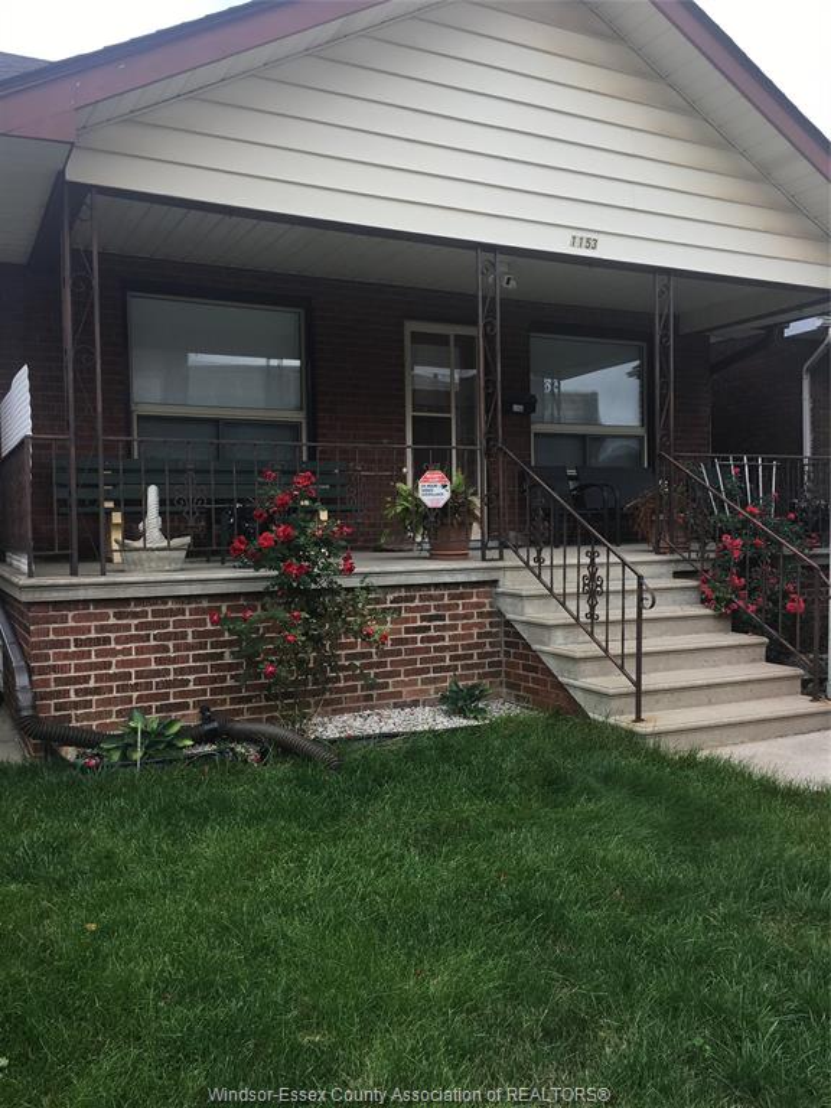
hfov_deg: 48.2
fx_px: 928
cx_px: 416
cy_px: 554
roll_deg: +1.5
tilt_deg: -3.3
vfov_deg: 61.7
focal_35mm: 29
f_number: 2.2
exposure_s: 1/262
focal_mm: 4.15
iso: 25
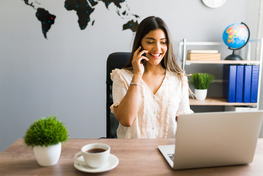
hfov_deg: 54.4
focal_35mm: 35
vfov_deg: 37.9
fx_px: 256
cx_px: 132
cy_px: 88
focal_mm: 35
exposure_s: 1/125
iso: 800
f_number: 1.8
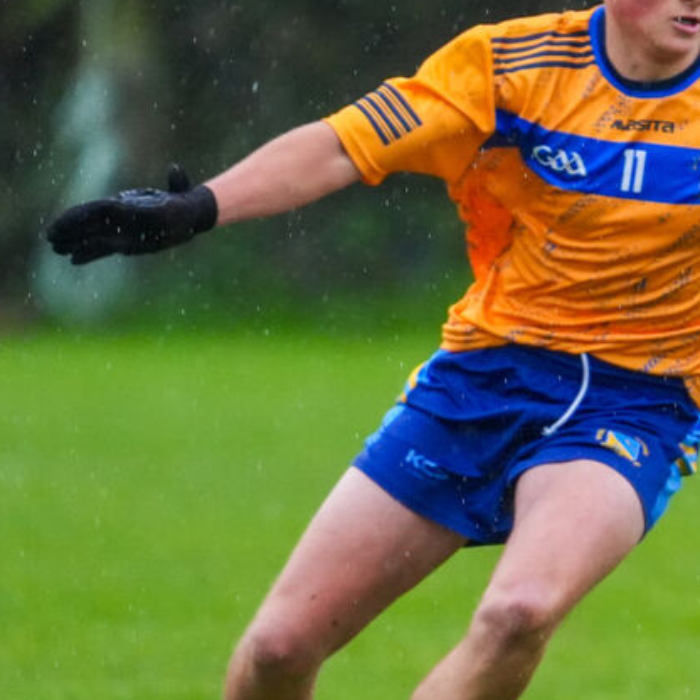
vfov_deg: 1.2
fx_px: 33631
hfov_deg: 1.2
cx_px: 966
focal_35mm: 1470
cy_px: 358
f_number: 6.3
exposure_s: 1/1000
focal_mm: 600
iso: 4000
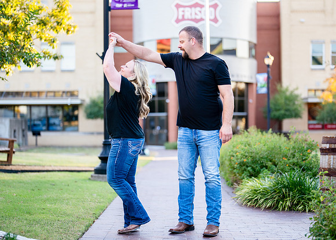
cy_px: 123
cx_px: 170
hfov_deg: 33.2
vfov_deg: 24.1
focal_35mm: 59
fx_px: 563
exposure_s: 1/1250
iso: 320
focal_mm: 50
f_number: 1.2
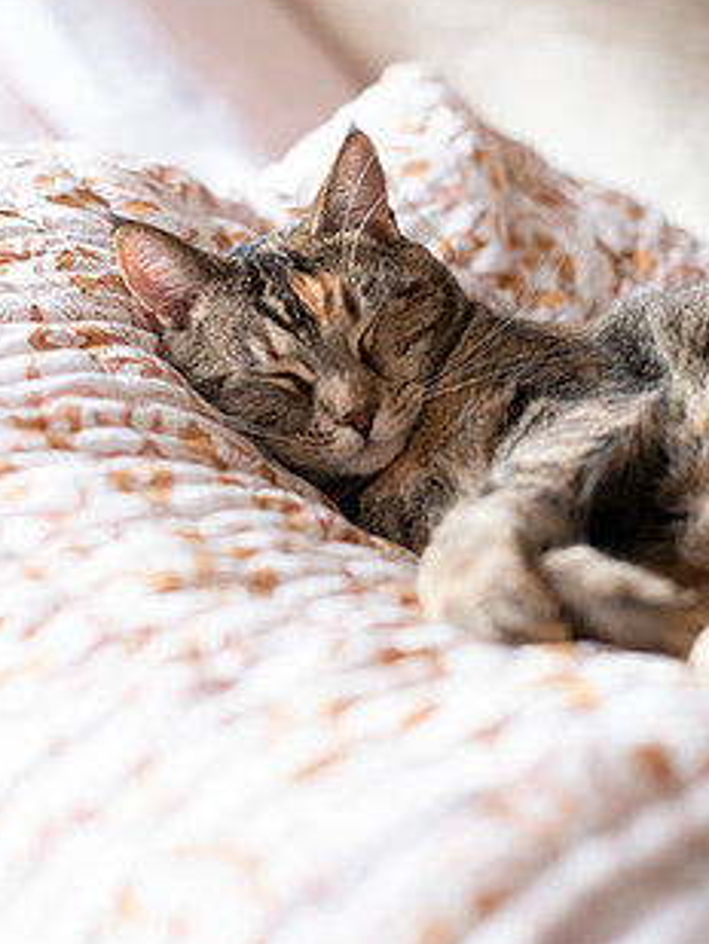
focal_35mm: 70
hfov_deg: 21.0
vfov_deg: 27.8
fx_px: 1910
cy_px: 449
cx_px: 287
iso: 1000
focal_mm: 50
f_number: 2.2
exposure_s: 1/200
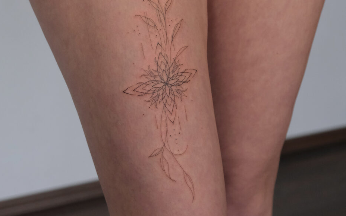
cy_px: 47
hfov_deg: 24.9
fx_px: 783
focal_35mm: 83
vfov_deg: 15.6
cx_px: 173
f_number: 4
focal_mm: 35.8
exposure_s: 1/2500
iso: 3200
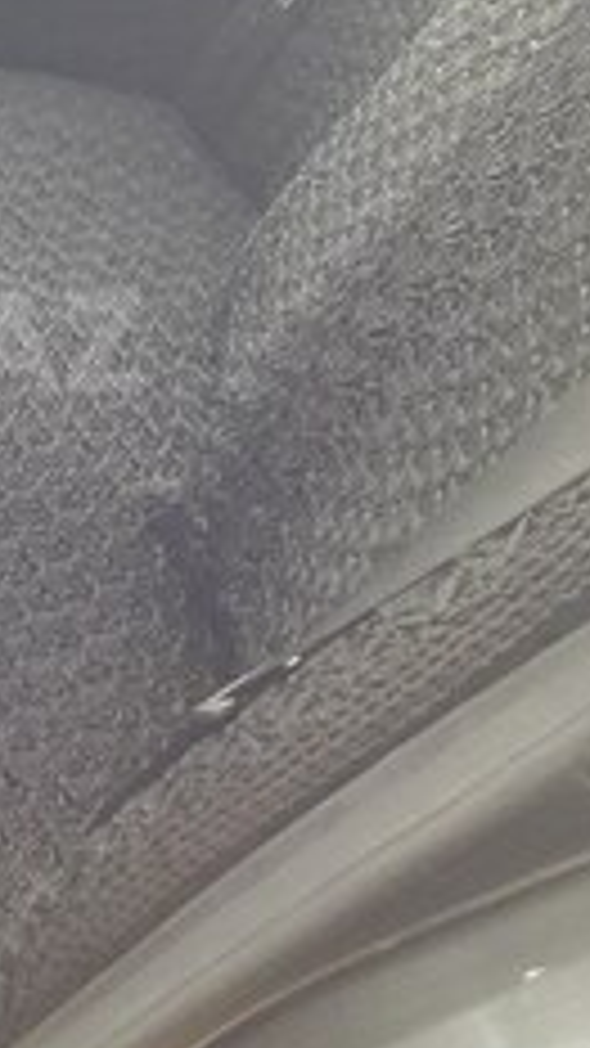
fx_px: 1808
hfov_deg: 17.3
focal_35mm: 65
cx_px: -203
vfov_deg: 32.1
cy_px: 342
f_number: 1.9
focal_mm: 3.7
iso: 250
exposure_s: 1/17
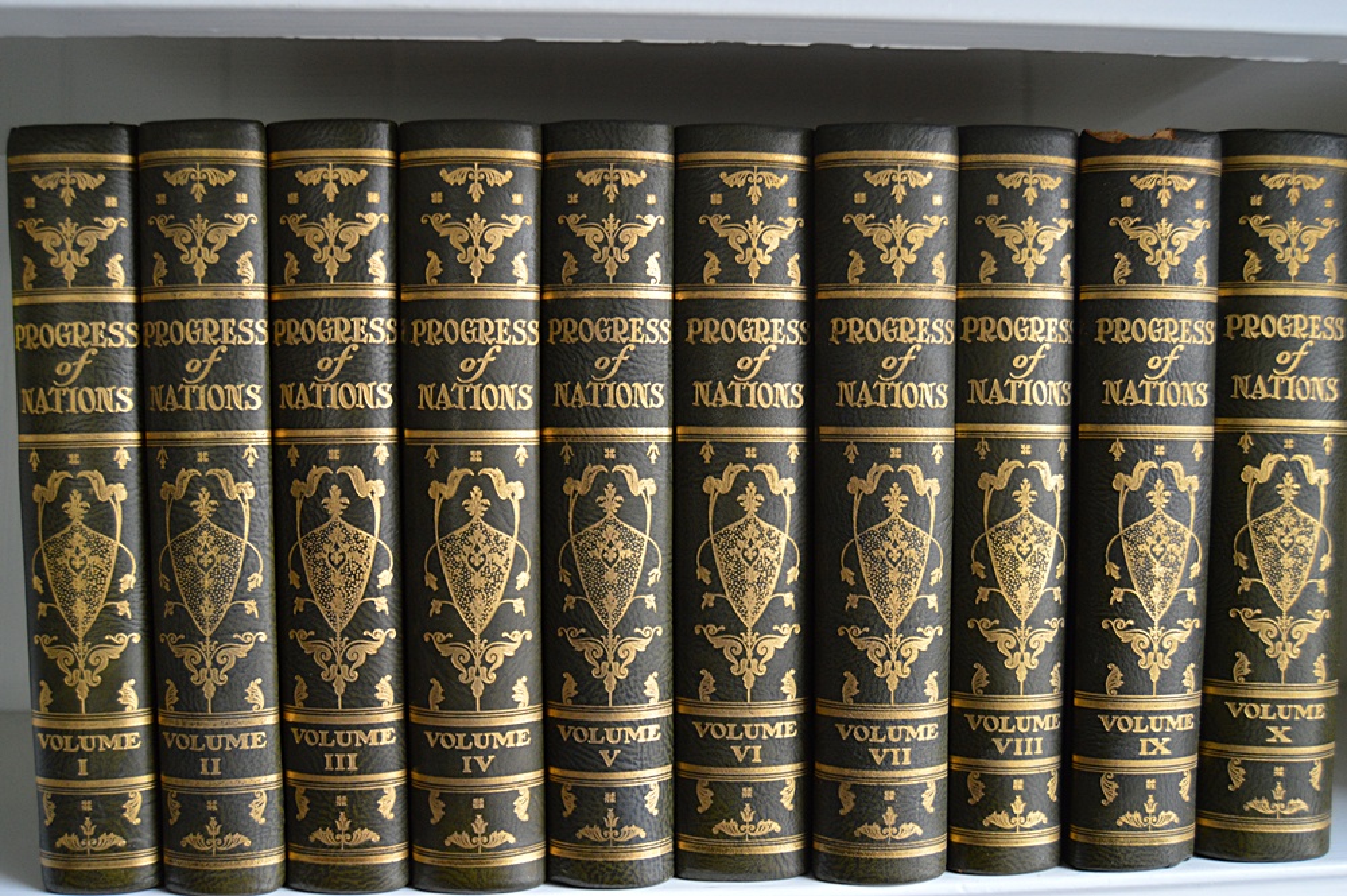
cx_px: 674
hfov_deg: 53.2
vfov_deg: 36.8
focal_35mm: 36
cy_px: 448
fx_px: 1346
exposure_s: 1/60
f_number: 3.8
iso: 800
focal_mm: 24
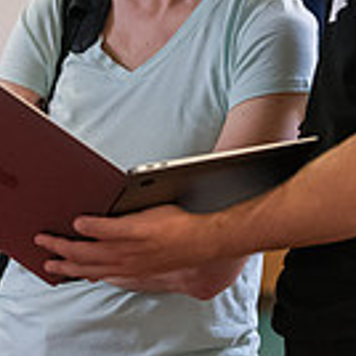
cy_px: 4
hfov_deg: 6.0
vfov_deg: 5.9
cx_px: 109
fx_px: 3421
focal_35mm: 294
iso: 2000
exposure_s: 1/200
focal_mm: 80
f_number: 3.2
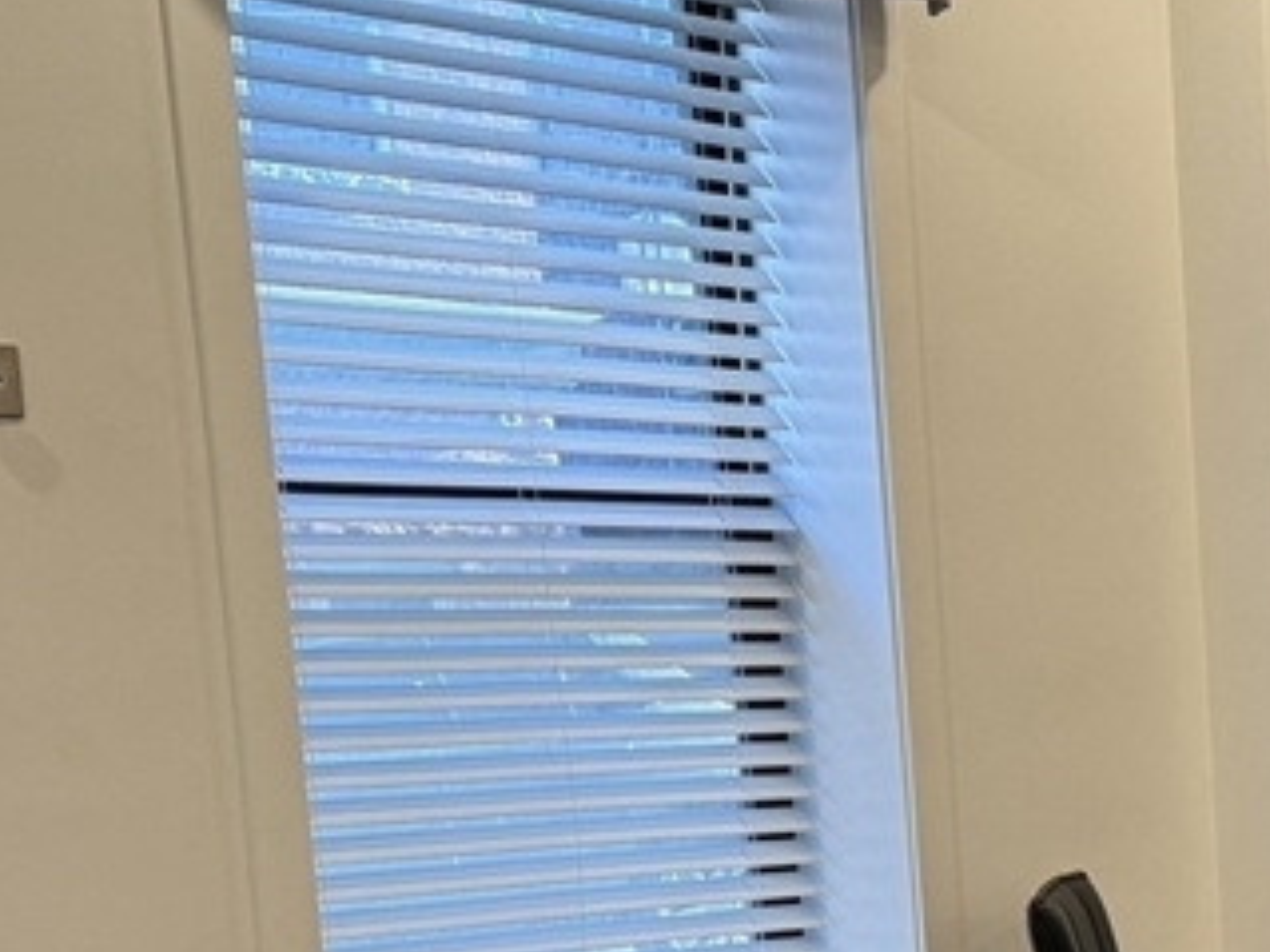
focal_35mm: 77
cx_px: 1867
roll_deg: +0.8
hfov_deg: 21.5
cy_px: 1056
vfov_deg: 18.4
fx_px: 2824
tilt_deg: -8.8
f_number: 1.78
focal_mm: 6.86
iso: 125
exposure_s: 1/120
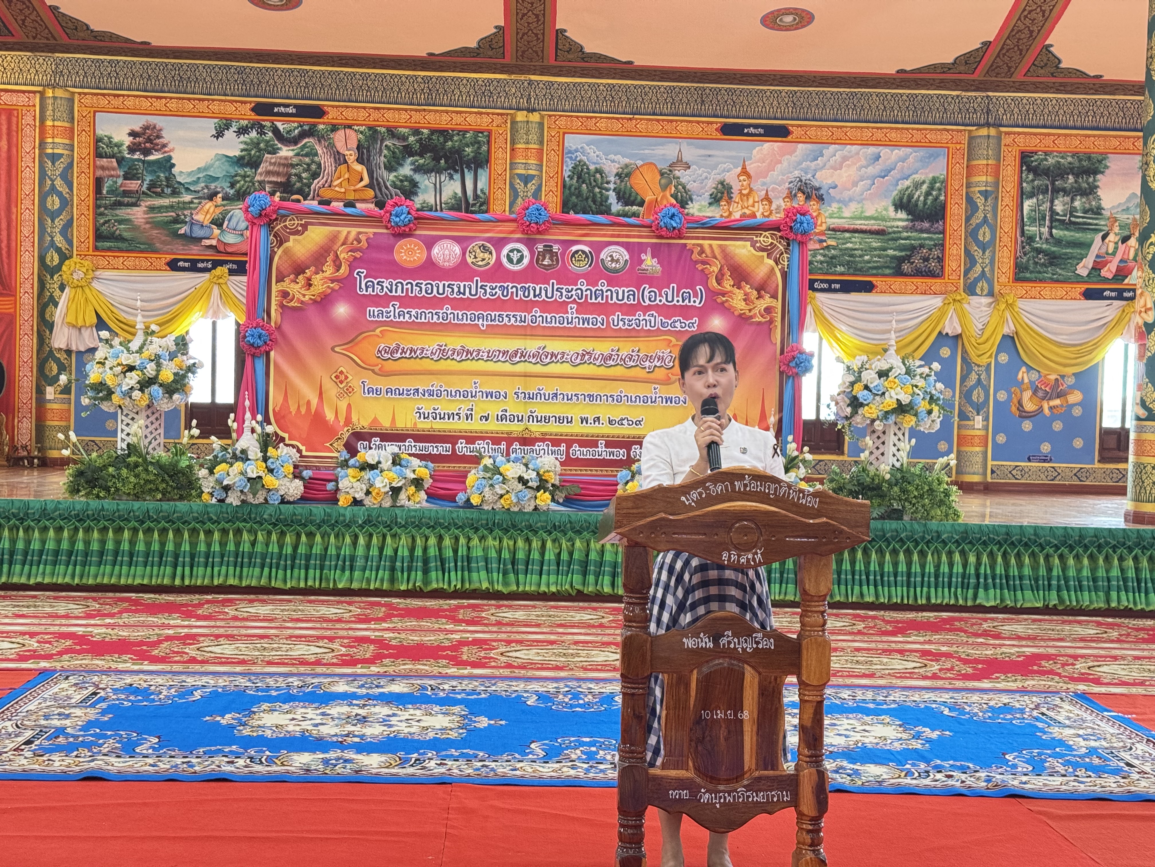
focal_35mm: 48
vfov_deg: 30.3
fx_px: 1602
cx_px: 578
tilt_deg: -1.4
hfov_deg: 39.7
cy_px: 434
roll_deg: -1.1
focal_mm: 6.76
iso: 320
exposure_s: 1/33
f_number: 1.78
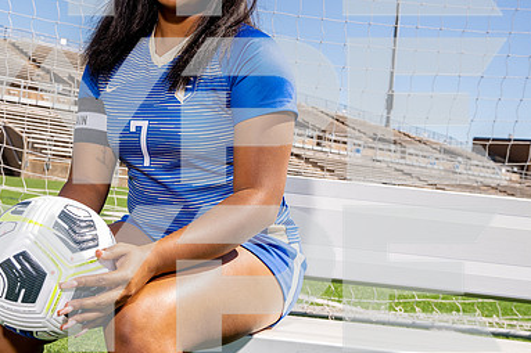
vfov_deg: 26.8
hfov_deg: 38.9
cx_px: 154
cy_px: 111
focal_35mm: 50
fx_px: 737
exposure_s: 1/250
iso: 100
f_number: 7.1
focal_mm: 33
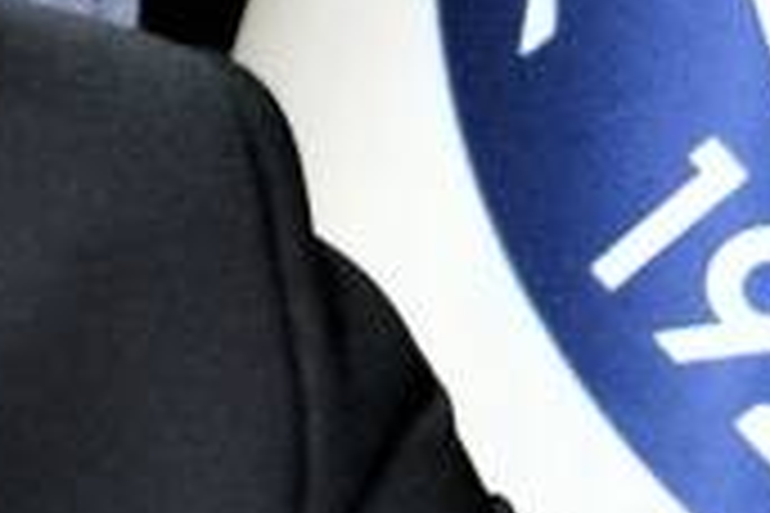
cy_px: 117
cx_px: -36
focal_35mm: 224
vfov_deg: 6.1
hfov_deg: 9.1
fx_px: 4791
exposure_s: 1/60
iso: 1100
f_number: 6.3
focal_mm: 32
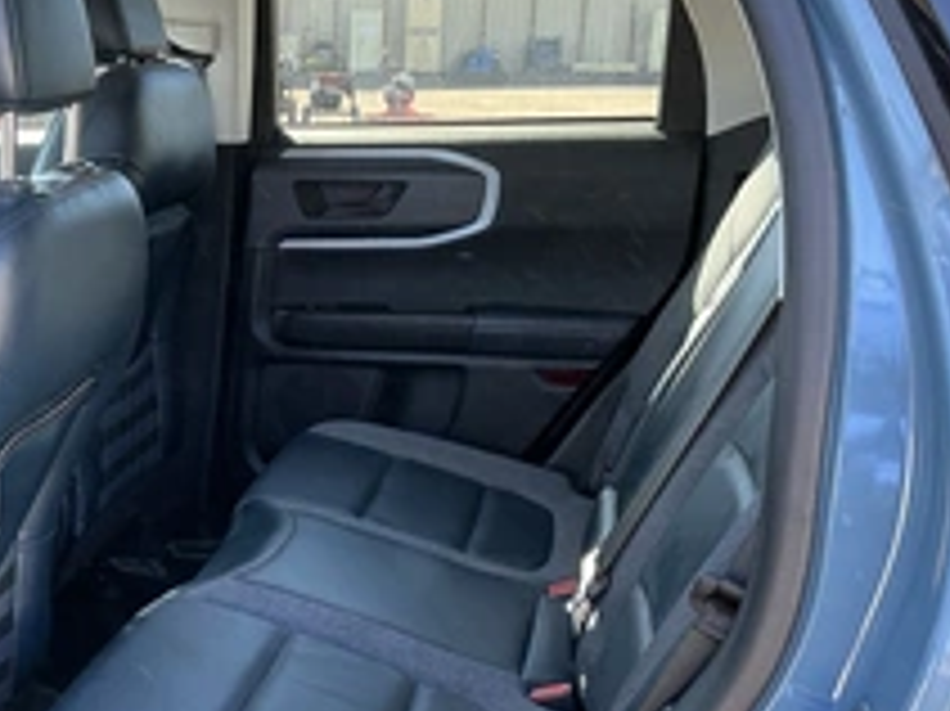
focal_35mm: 53
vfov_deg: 27.3
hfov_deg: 35.1
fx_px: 1454
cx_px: 198
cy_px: 486
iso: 64
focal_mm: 3
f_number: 1.8
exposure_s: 1/116
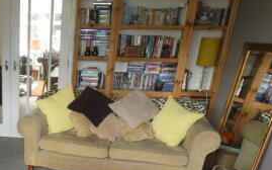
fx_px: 341
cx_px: 20
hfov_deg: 39.8
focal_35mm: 46
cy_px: 208
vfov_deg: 25.0
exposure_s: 1/60
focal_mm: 3.6
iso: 400
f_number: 2.8
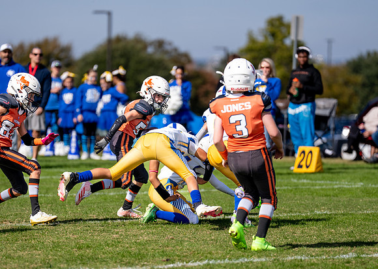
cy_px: 153
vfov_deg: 5.3
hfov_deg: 7.4
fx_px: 2907
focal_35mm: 271
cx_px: 169
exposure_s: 1/2500
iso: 160
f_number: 2.8
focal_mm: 200
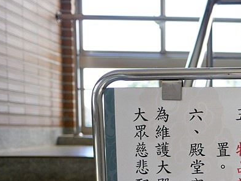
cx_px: 297
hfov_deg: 24.5
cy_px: 187
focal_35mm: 71
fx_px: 495
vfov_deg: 20.0
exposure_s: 1/250
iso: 200
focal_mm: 14
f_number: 2.5
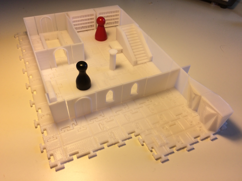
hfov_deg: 61.7
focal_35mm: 29
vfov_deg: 48.2
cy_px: 90
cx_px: 121
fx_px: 203
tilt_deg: -46.0
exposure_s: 1/383
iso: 32
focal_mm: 4.15
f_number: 2.2
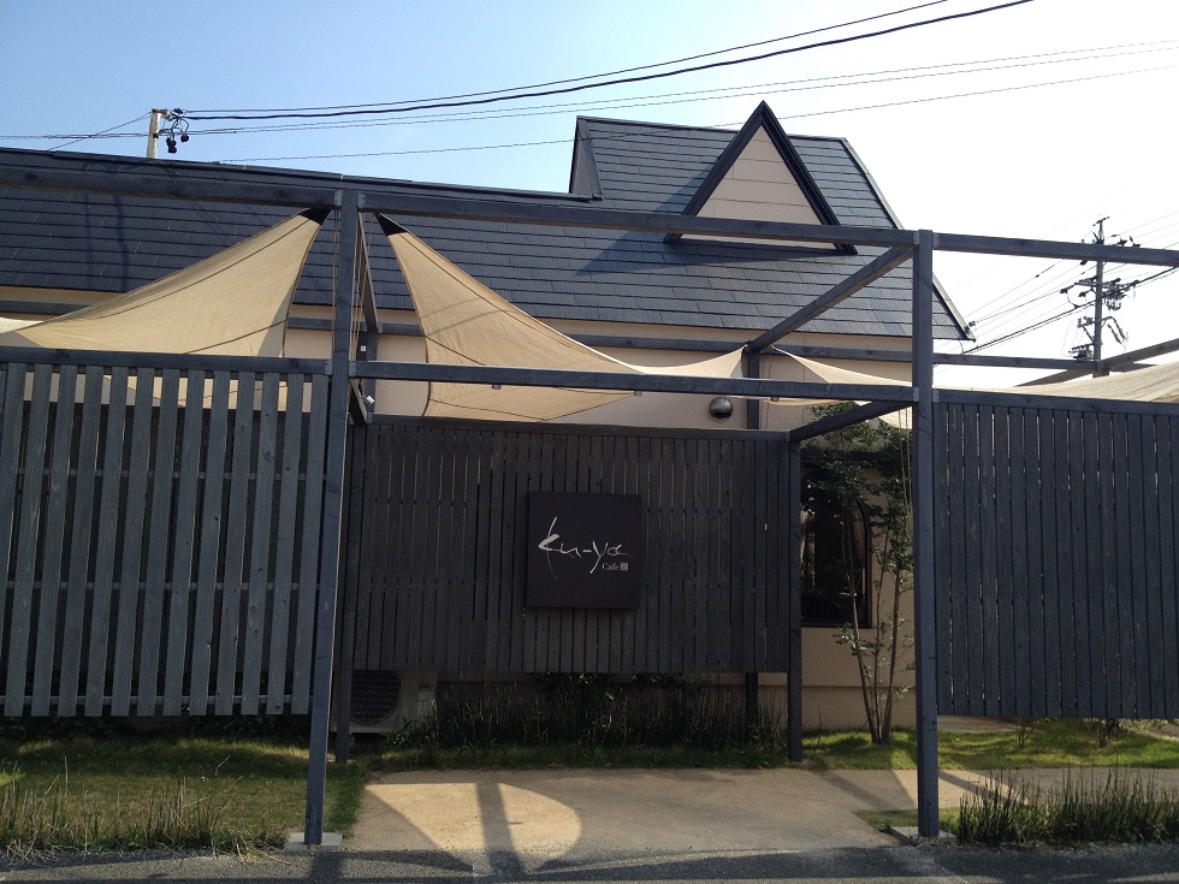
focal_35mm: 35
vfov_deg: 40.7
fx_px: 1192
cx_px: 590
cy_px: 442
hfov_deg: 52.6
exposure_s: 1/1416
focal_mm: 4.28
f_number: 2.4
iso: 50
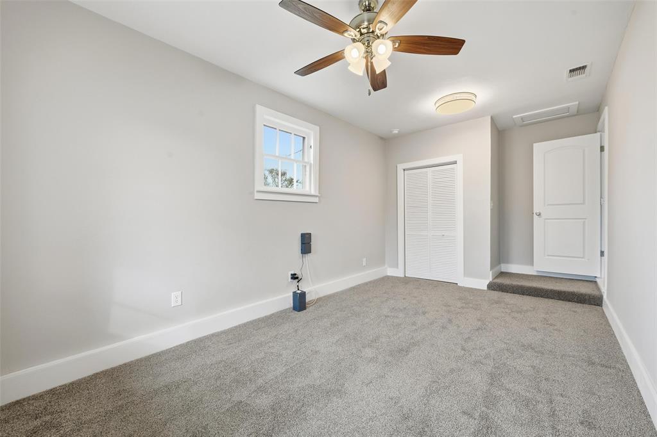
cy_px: 218
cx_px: 328
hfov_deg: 104.3
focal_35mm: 14
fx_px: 255
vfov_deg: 81.2
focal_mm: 14
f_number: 9
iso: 100
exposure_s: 1/100
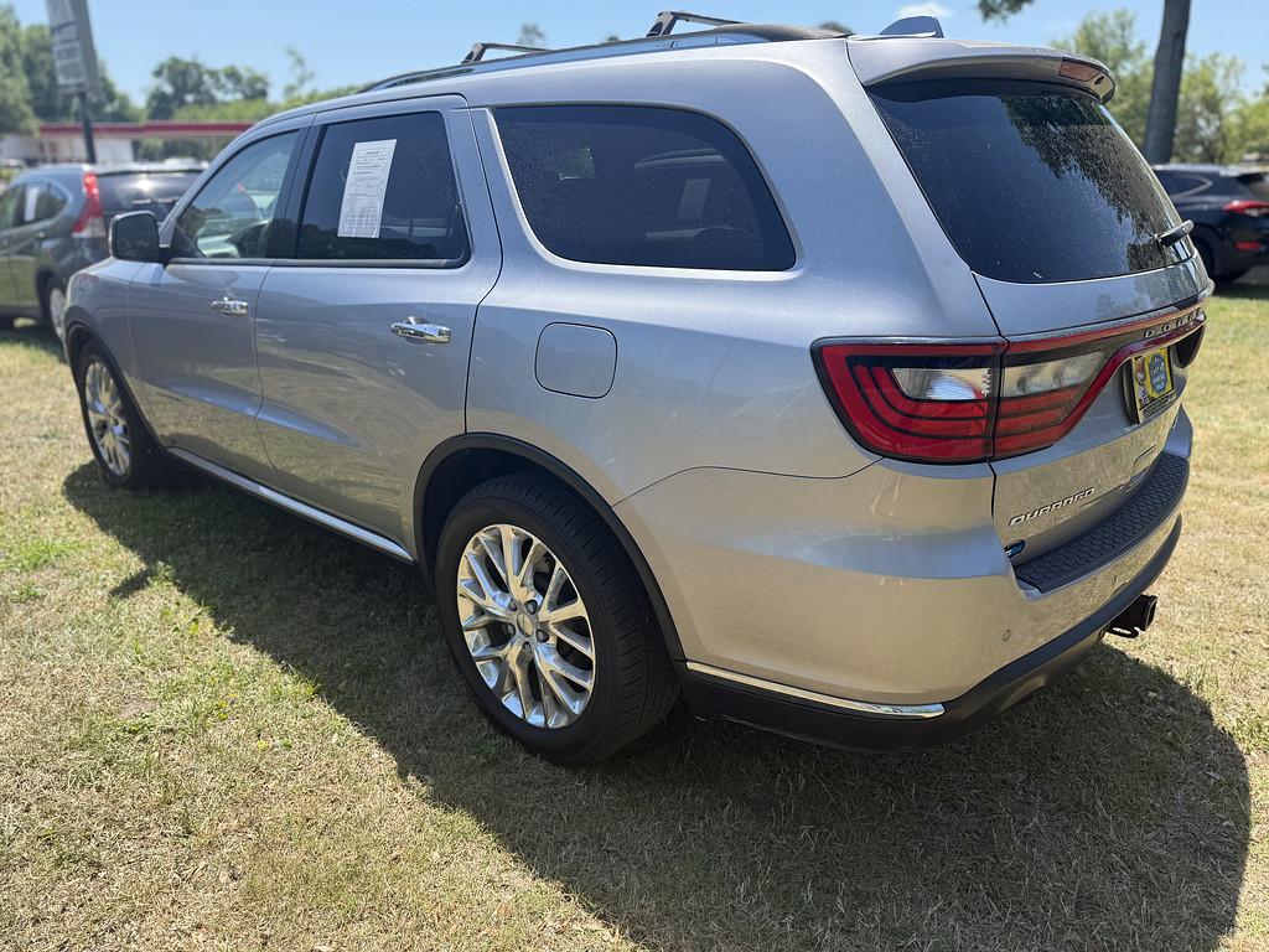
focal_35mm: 24
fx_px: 880
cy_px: 476
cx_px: 634
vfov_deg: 56.8
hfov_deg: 71.6
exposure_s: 1/1727
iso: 80
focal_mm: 6.76
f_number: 1.78
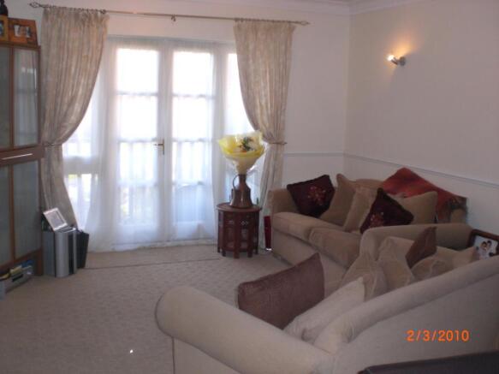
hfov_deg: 49.0
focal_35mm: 38
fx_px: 548
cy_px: 187
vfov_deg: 37.7
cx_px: 250
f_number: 3.1
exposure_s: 1/80
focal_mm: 6.3
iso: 200
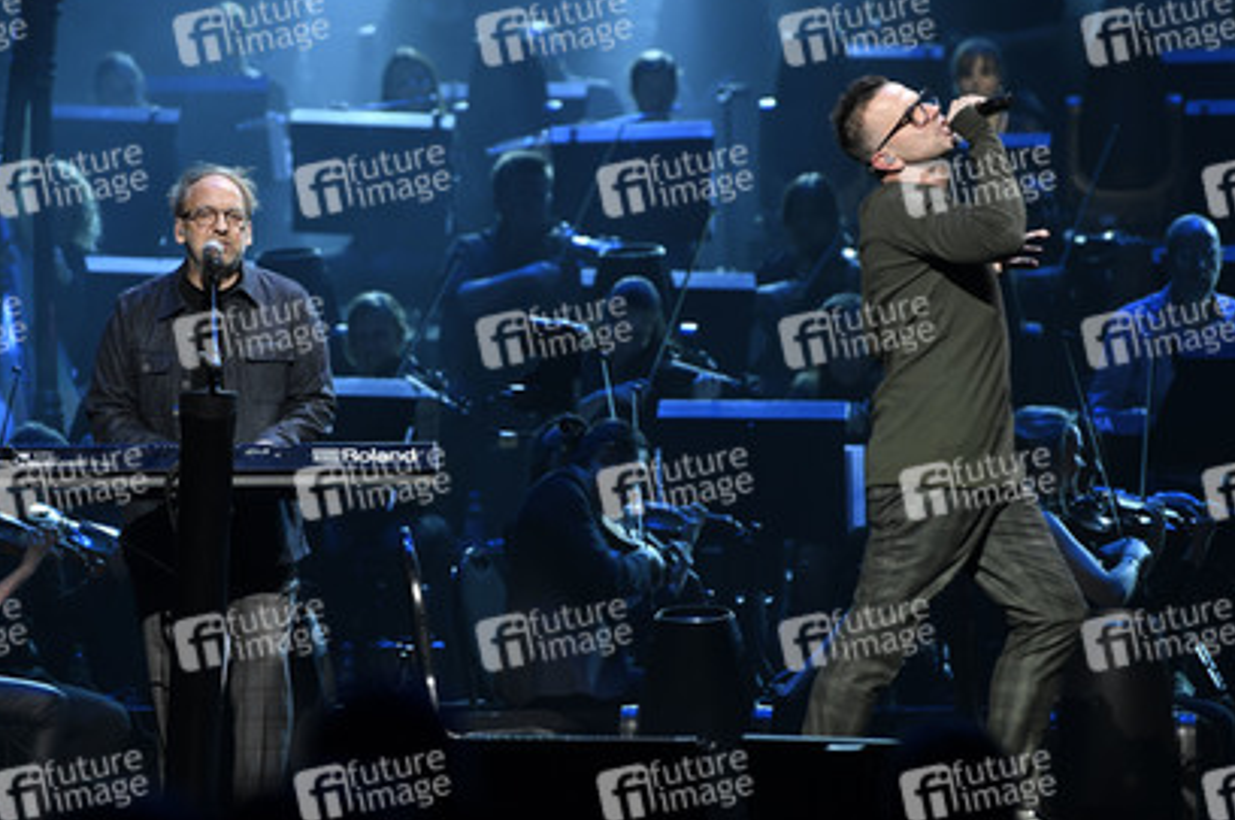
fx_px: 7572
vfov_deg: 6.2
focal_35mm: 221
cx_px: 595
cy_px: 408
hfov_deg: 9.3
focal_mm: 200
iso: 1600
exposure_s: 1/500
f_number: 3.5
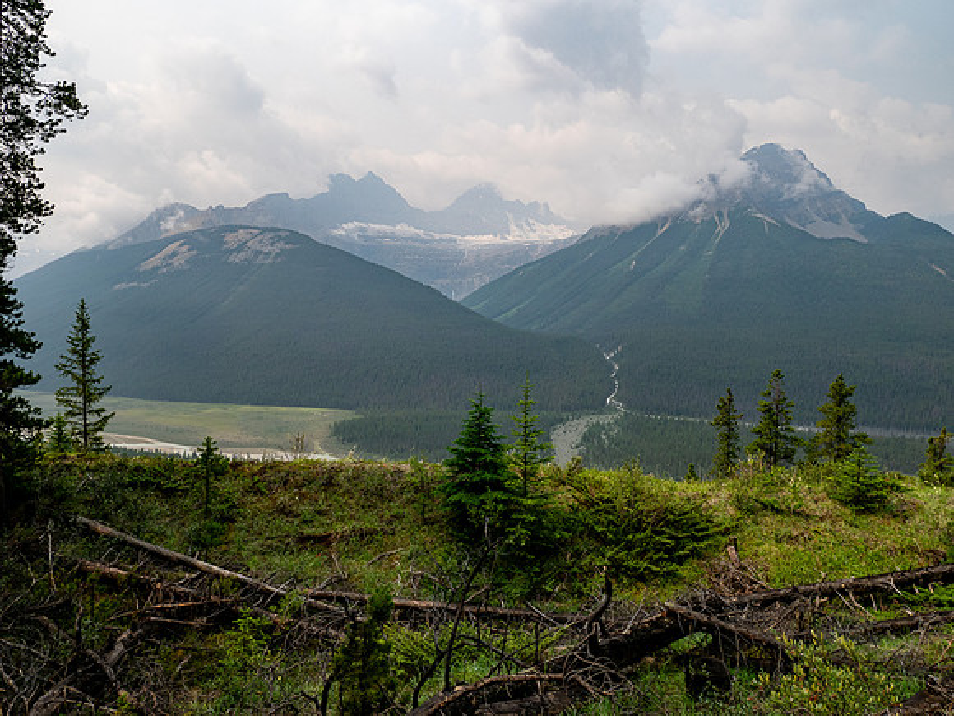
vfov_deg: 56.8
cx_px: 477
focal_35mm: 24
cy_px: 358
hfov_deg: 71.6
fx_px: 661
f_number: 8
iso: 200
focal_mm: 12
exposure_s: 1/500
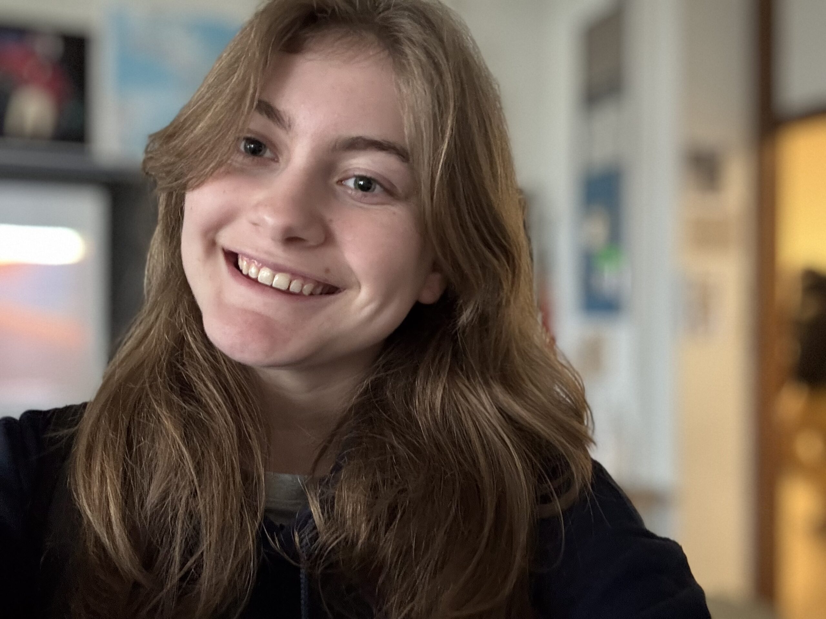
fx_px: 716
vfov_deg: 46.8
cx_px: 413
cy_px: 310
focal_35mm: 30
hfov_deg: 60.0
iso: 640
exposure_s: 1/27
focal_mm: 2.69
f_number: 1.9
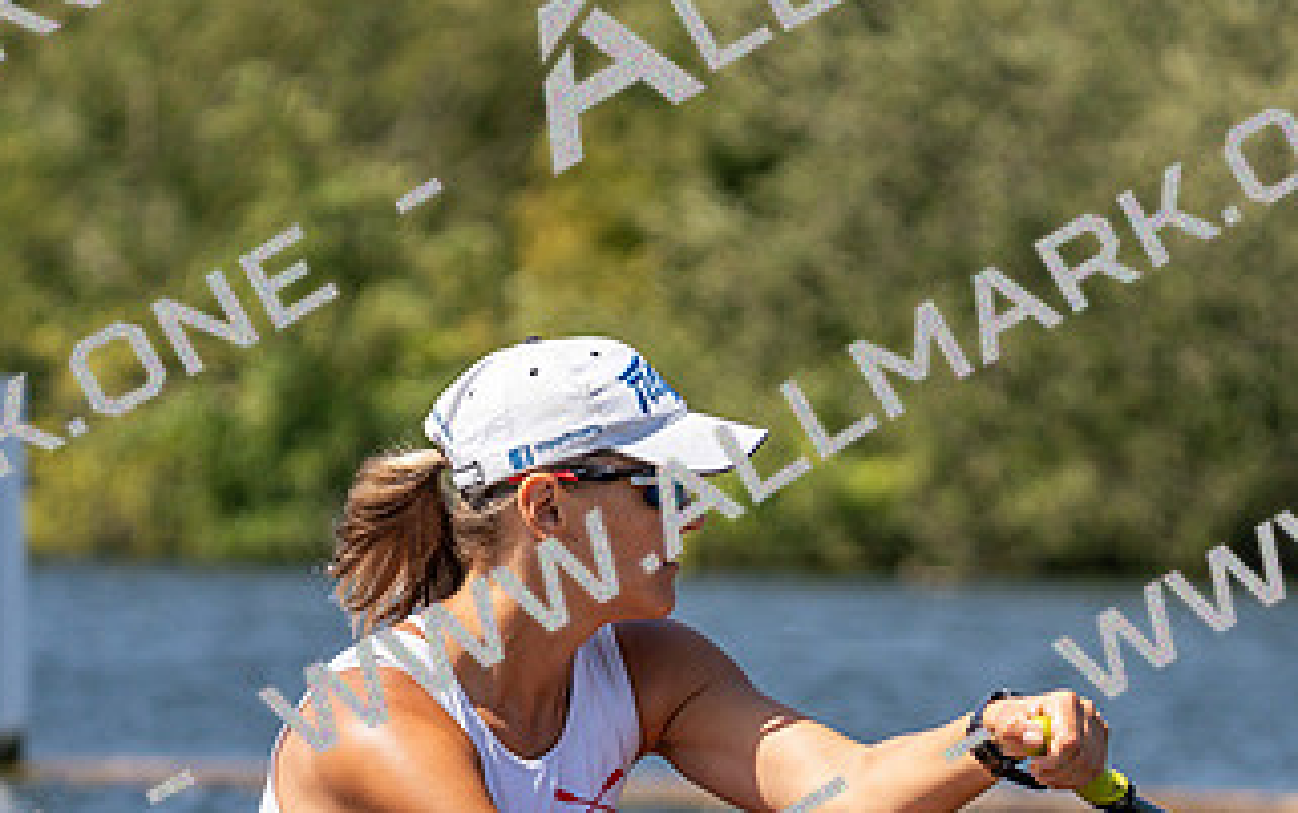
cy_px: 766
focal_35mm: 368
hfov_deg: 5.7
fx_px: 13025
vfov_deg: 3.6
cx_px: 760
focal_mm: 200
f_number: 5.6
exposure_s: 1/2000
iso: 250
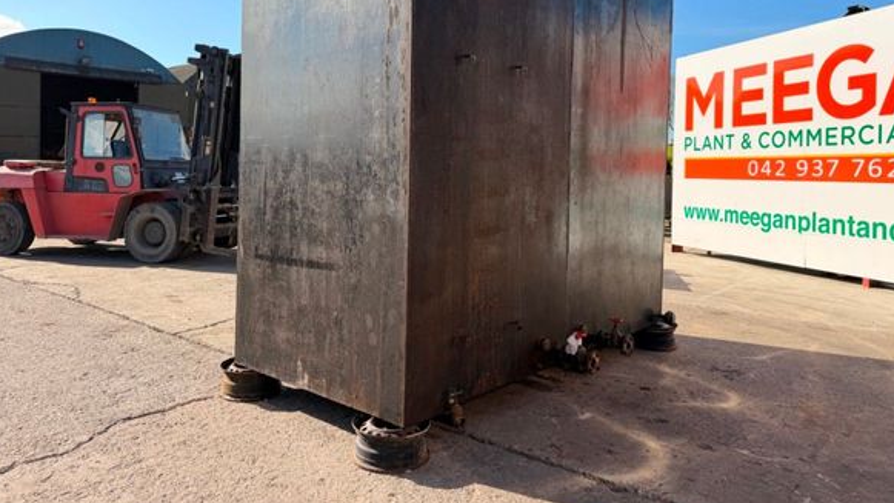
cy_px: 174
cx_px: 448
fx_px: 640
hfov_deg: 69.9
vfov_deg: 42.4
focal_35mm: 27
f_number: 1.78
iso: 80
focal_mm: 6.76
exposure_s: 1/3584
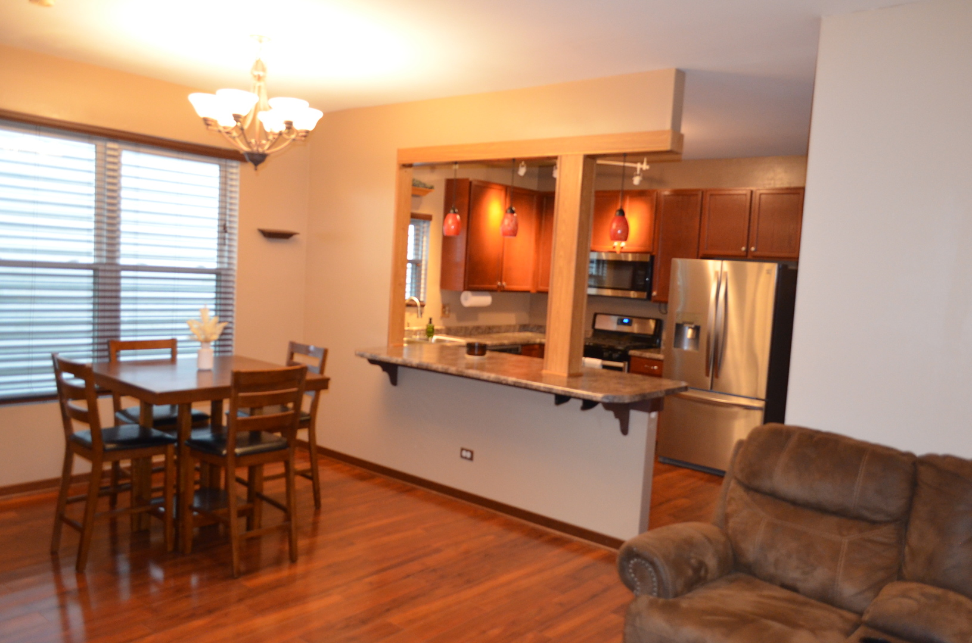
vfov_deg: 47.7
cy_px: 322
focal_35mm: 27
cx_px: 486
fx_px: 727
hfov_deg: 67.5
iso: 1800
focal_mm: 18
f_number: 3.5
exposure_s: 1/60
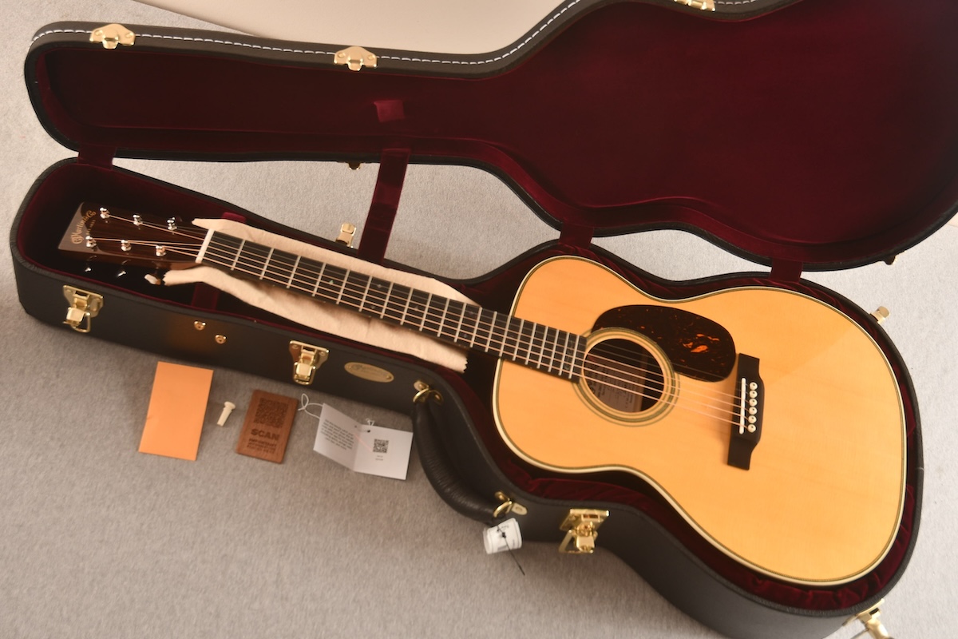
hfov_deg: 42.7
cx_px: 479
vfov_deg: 29.2
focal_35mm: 46
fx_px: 1224
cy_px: 320
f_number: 4.5
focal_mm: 31
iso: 200
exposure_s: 1/10
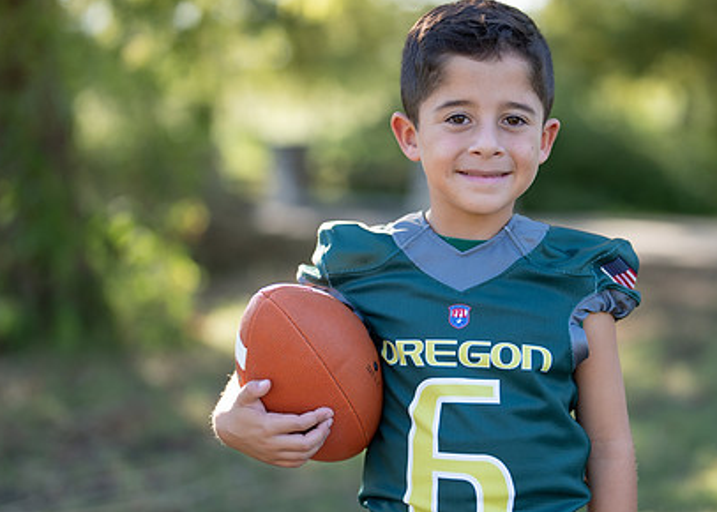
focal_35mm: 86
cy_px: 256
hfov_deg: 23.1
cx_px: 470
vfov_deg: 16.6
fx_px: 1751
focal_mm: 50
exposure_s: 1/1250
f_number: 1.2
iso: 100
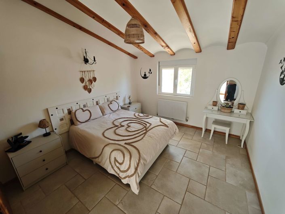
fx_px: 115
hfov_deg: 102.0
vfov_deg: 85.8
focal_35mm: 14
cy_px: 107
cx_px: 142
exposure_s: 1/50
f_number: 2.2
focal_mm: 2.16
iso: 400
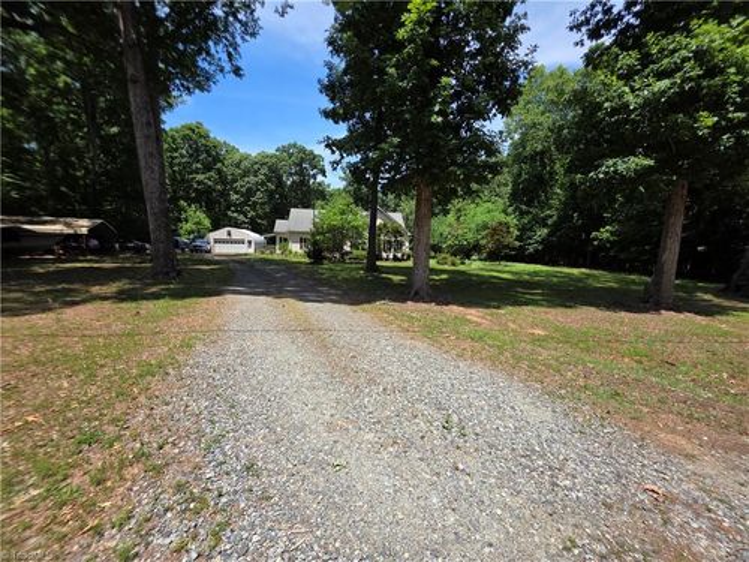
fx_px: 281
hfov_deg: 106.2
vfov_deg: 89.9
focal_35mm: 13
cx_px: 374
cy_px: 281
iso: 40
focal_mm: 2.2
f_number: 1.9
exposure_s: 1/1387
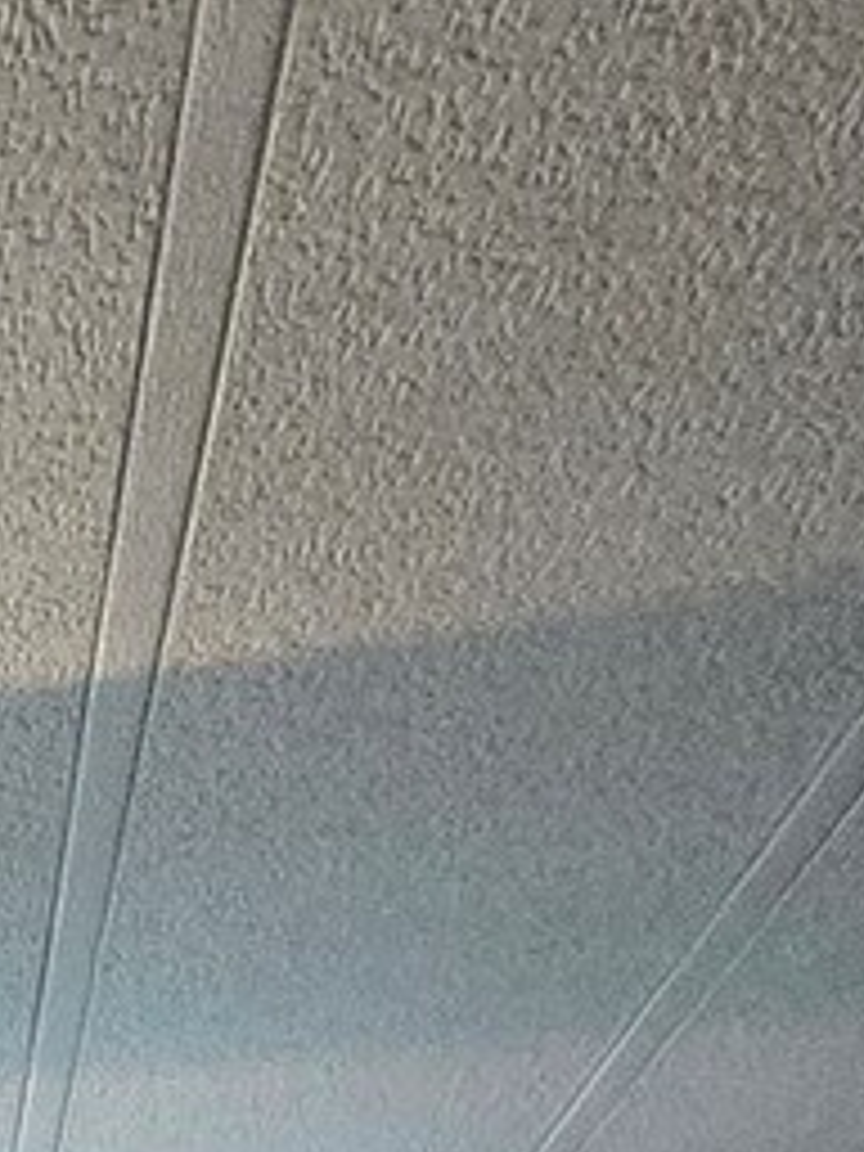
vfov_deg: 16.1
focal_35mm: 73
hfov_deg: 13.4
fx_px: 2429
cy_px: 2610
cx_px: -1318
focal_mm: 2.2
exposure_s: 1/60
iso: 1600
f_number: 2.2
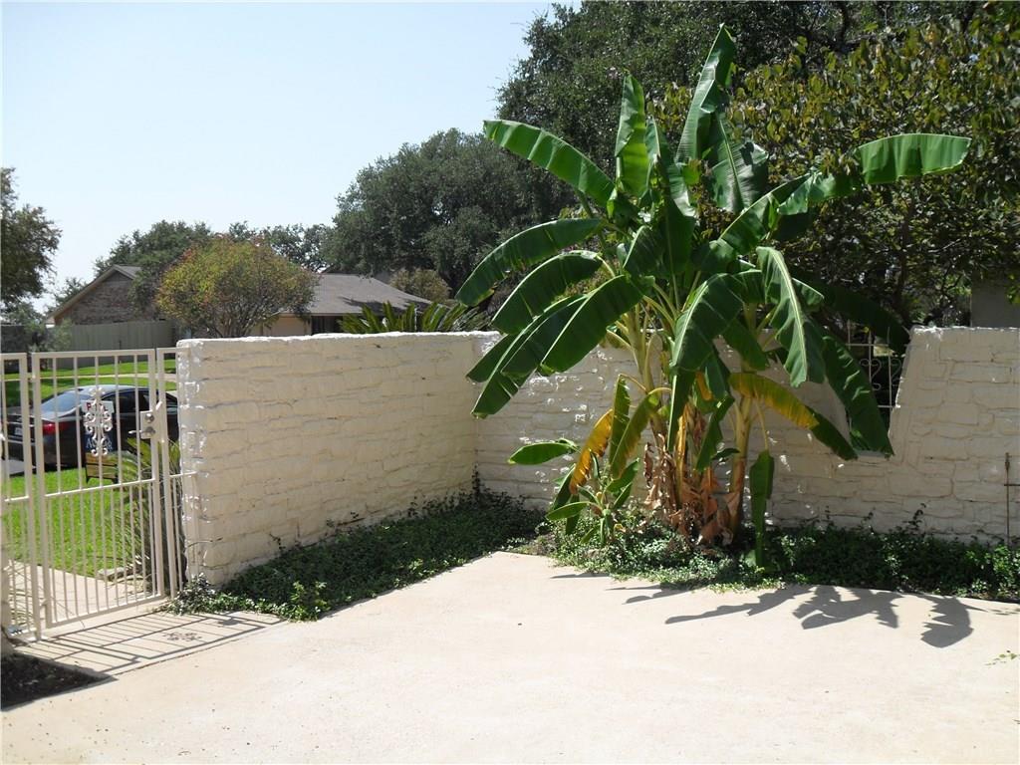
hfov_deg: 52.6
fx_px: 1031
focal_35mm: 35
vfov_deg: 40.7
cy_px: 382
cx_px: 510
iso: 100
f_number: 8.9
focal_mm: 6.2
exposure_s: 1/125
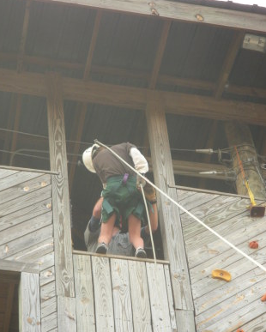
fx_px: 2035
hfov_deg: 7.5
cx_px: 136
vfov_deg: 9.3
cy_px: 164
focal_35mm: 207
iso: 177
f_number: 5.6
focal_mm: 31.5
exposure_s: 1/110
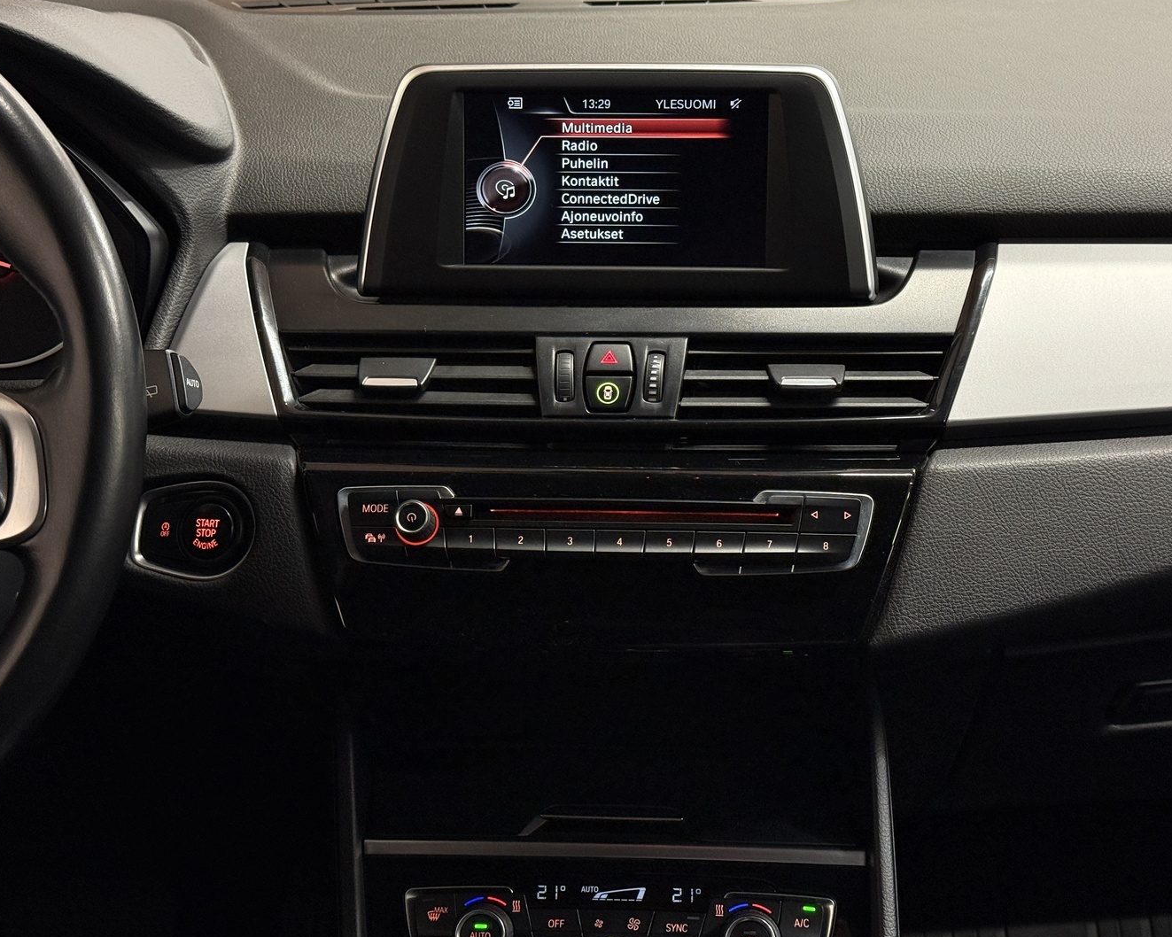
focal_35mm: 51
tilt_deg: -20.0
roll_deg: +0.8
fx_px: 1769
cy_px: 470
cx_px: 625
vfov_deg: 29.7
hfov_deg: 36.6
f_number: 1.78
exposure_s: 1/57
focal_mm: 6.76
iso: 250
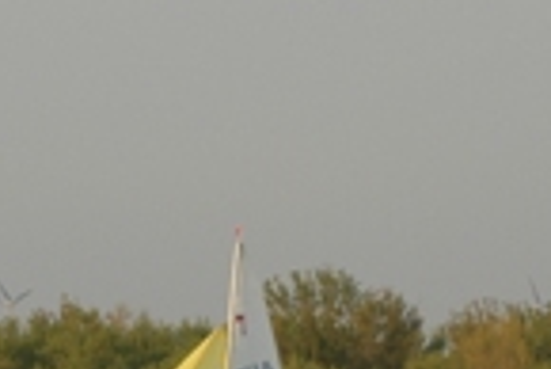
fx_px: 6281
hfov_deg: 5.0
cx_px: -175
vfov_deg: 3.4
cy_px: 456
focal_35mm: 410
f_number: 8
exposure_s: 1/250
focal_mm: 62
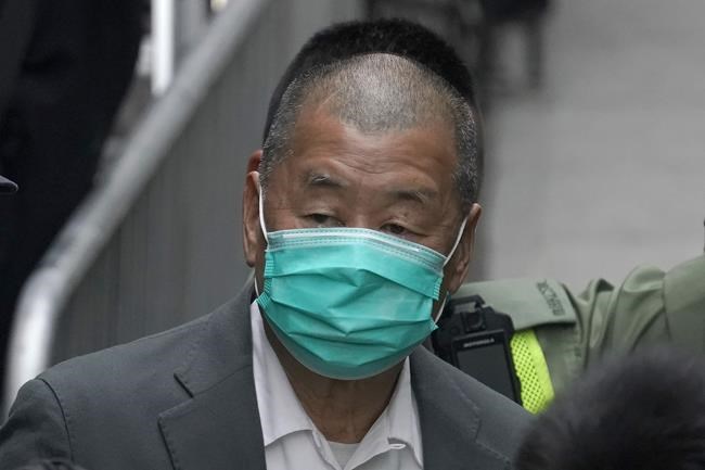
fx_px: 4796
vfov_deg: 5.6
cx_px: 352
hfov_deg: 8.4
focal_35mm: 245
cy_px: 235
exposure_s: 1/1000
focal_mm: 245
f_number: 7.1
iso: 3200
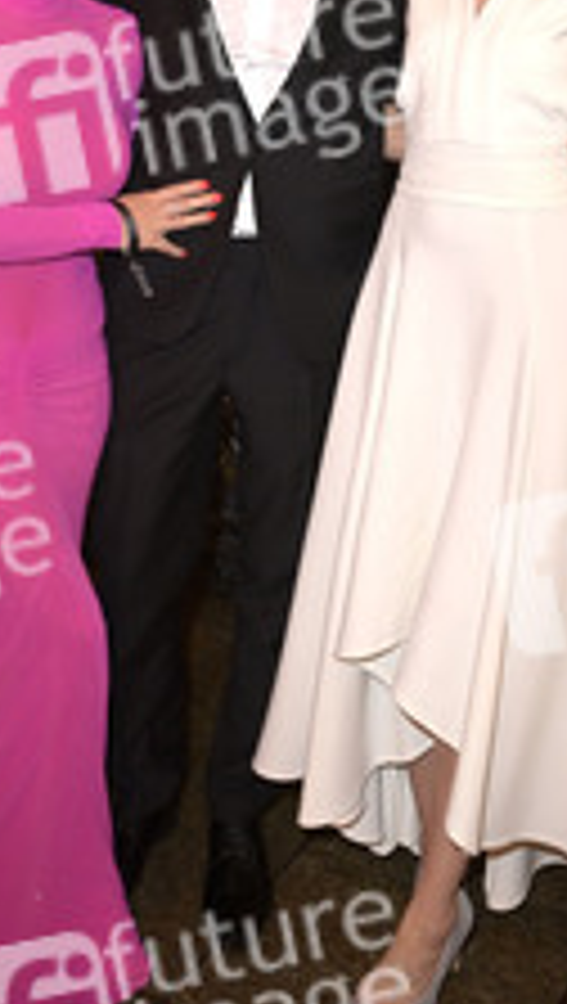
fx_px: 1199
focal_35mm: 45
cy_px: 324
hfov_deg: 26.6
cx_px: 310
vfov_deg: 44.7
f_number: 5.6
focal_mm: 24
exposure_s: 1/50
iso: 2500
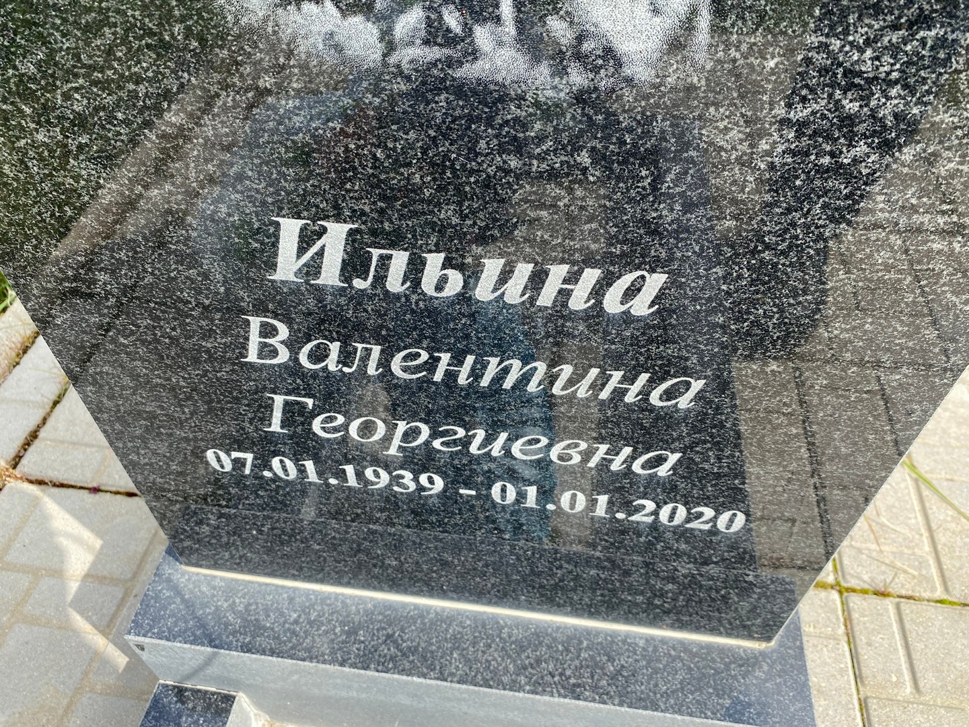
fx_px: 728
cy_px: 364
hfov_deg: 67.3
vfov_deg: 53.1
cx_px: 484
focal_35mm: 26
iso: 32
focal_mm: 4.25
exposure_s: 1/981
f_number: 1.8
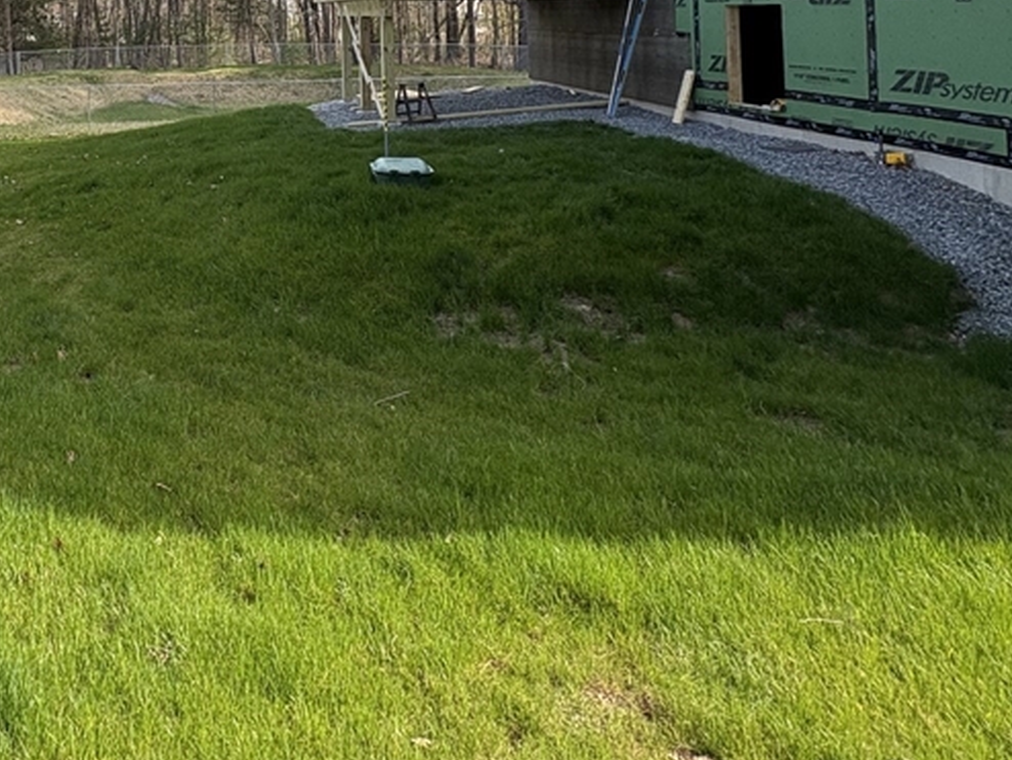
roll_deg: +1.2
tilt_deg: +1.9
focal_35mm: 29
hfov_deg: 55.4
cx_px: 147
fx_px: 848
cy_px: -8
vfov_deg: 41.6
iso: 40
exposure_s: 1/366
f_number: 2.2
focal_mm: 2.22
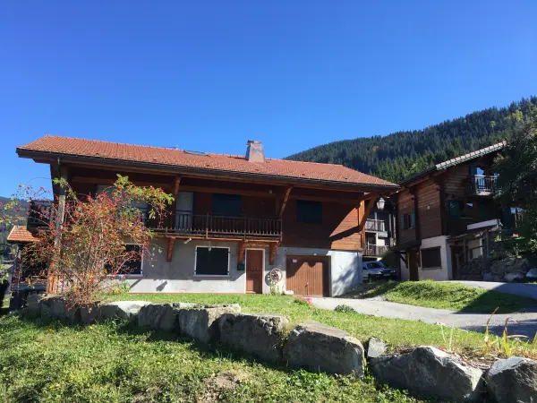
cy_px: 202
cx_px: 268
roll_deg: -1.2
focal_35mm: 29
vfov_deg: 48.2
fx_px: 450
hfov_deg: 61.7
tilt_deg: +10.8
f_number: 2.2
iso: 25
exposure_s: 1/545
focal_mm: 4.15
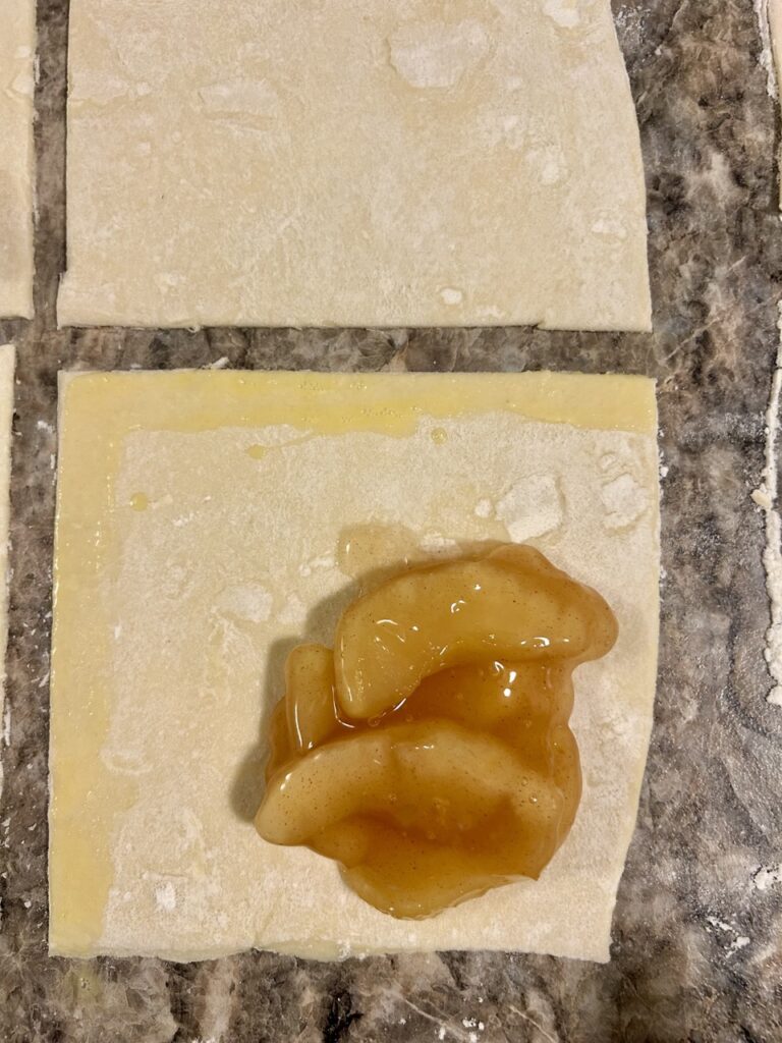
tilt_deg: -82.9
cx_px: 391
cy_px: 522
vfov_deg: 67.3
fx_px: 783
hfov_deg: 53.1
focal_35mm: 26
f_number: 1.5
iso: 125
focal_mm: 5.7
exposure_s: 1/60
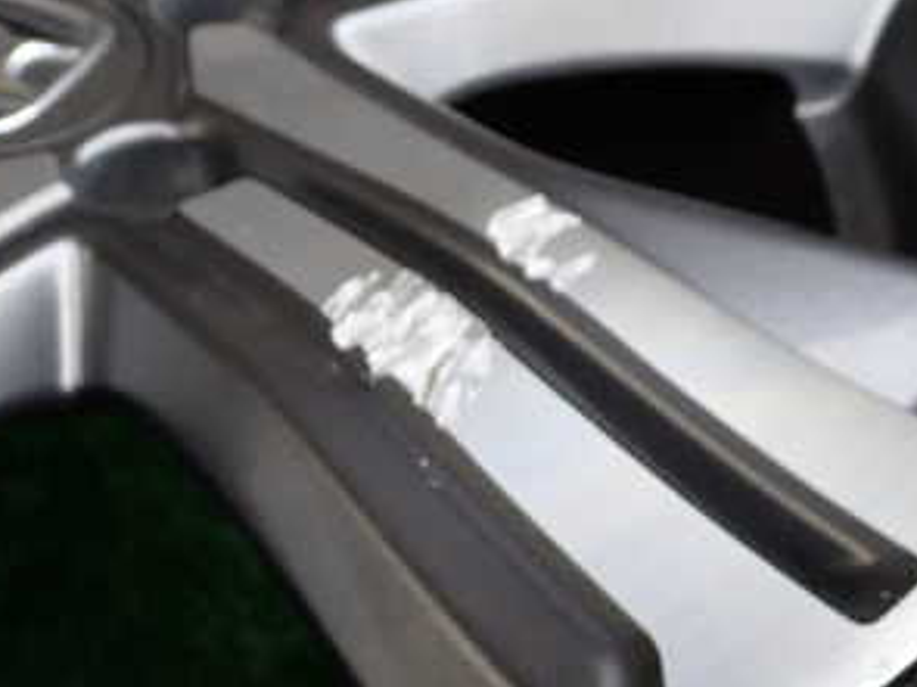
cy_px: 668
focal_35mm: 61
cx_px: 146
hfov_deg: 30.7
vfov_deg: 23.1
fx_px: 1615
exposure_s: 1/160
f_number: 3.2
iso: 100
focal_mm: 5.4
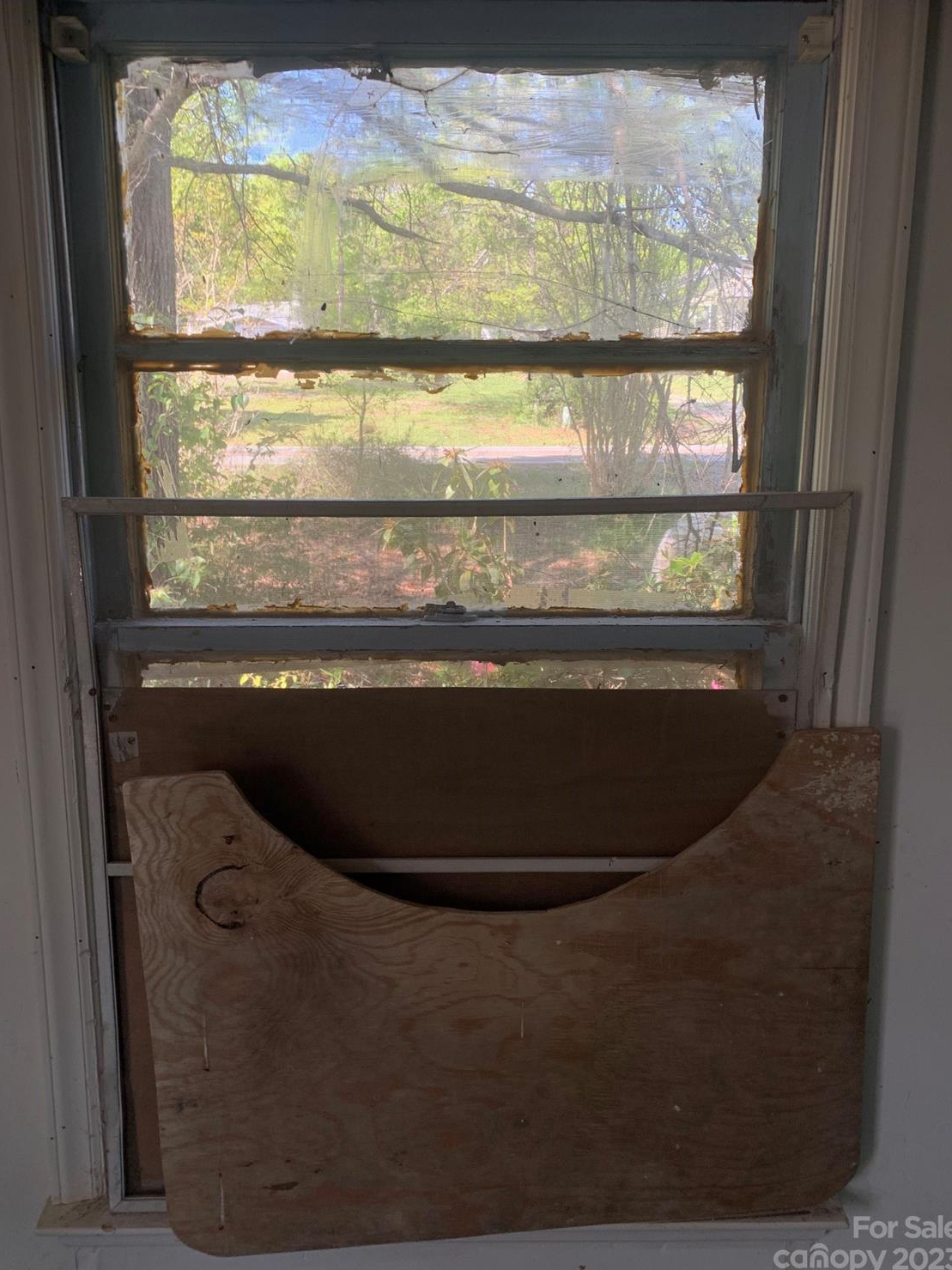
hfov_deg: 51.3
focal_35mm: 27
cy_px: 631
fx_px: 990
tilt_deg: -10.7
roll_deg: -0.1
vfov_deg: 65.3
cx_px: 470
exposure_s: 1/147
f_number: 1.8
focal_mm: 4.25
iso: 25
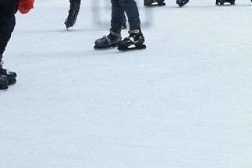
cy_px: -32
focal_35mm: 198
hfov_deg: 8.9
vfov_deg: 6.9
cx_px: 687
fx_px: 1387
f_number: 9
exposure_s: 1/160
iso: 800
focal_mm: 32
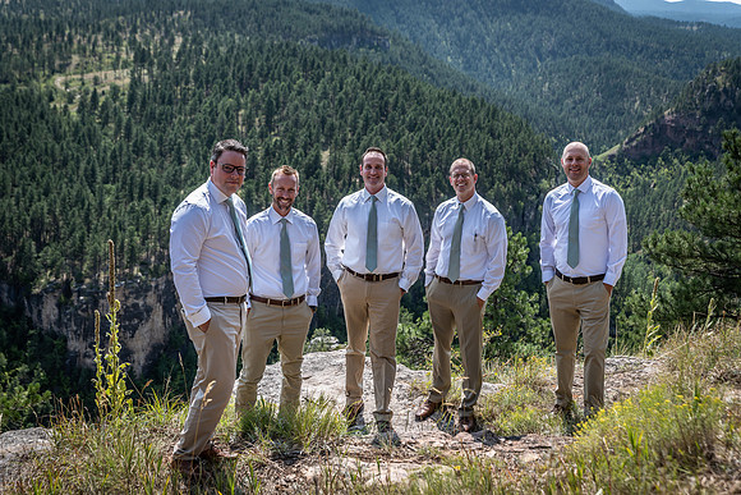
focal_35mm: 50
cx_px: 370
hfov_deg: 39.6
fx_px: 1029
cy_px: 248
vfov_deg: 27.0
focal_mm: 50
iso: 80
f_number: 4.5
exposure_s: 1/320
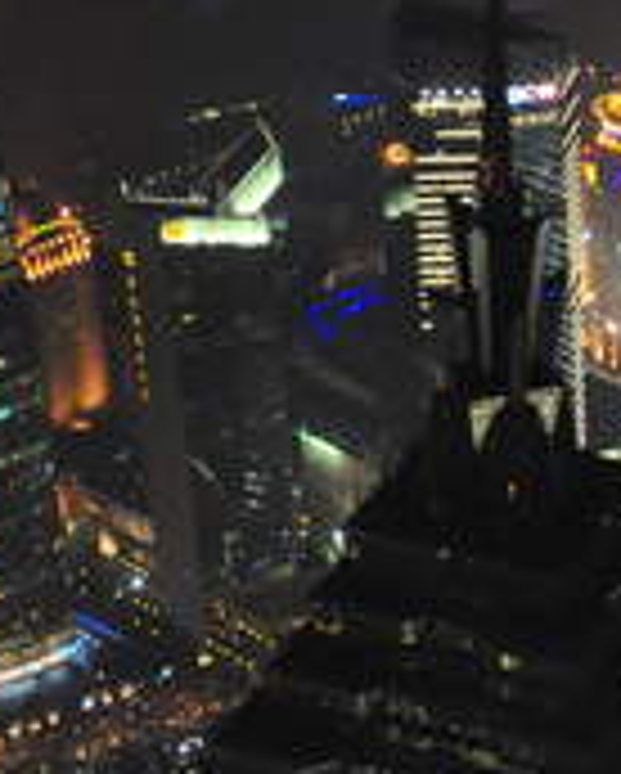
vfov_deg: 18.6
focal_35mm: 94
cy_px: 1066
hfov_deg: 15.6
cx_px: 817
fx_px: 2156
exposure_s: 1/40
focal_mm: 18
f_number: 3.5
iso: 2000
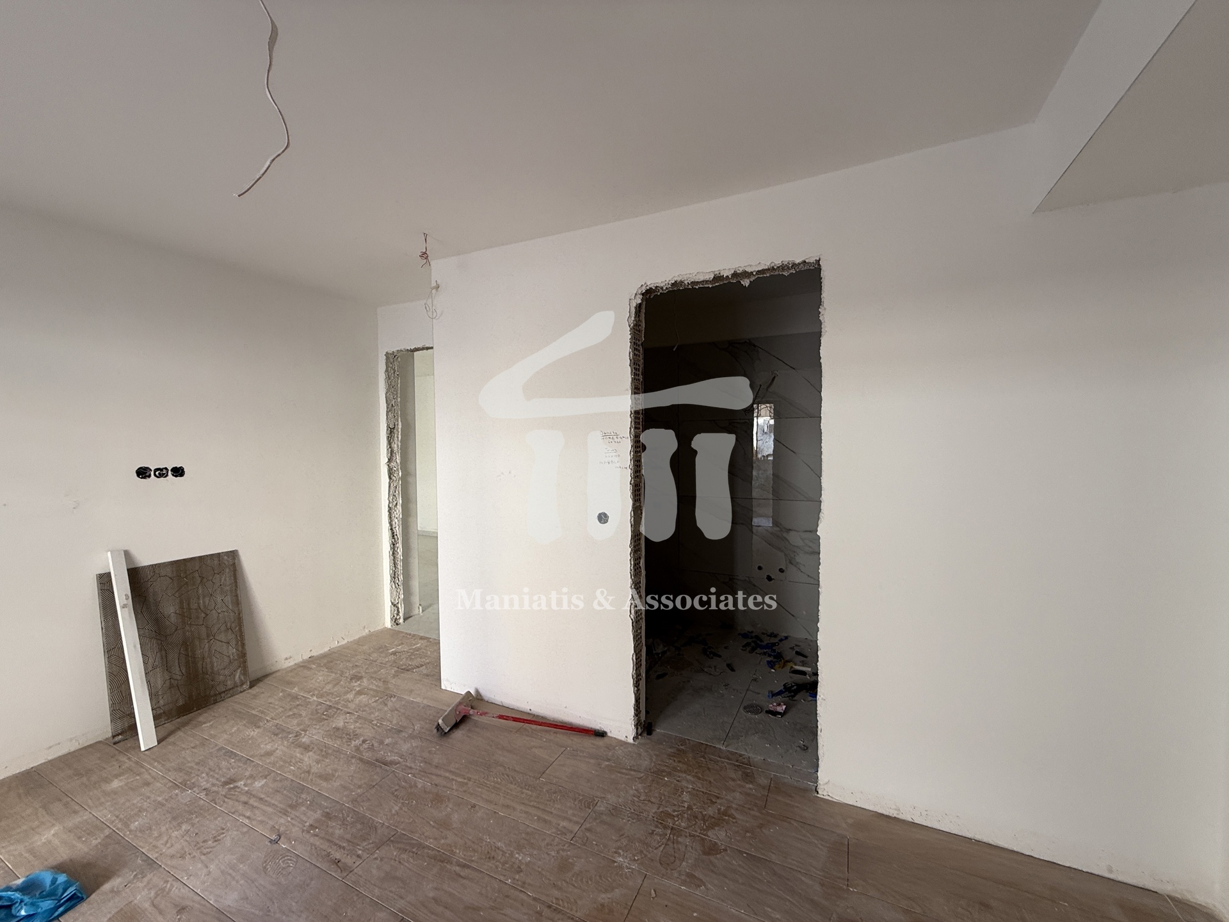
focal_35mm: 14
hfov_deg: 102.1
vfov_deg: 85.7
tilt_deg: -1.2
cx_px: 614
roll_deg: +2.2
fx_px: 497
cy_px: 461
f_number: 2.2
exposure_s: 1/99
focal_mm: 2.22
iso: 80
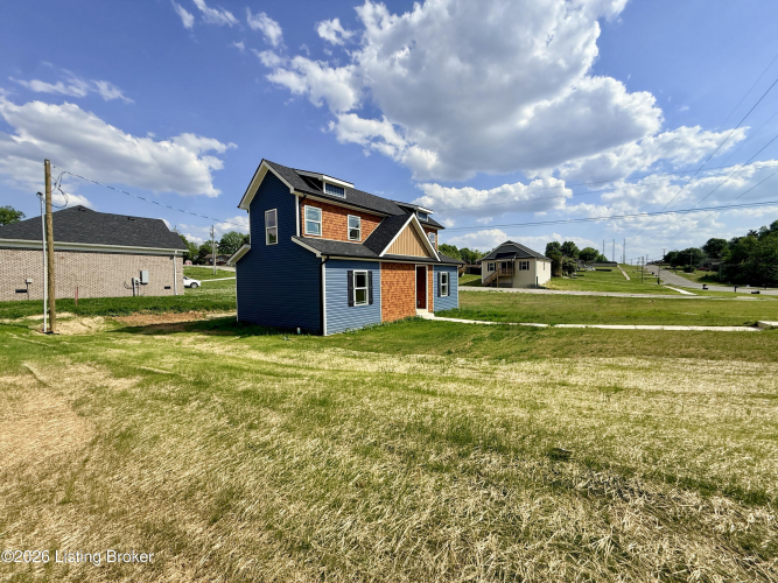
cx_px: 389
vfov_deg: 85.7
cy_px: 292
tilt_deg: -1.6
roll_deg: -0.1
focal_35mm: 14
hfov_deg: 102.1
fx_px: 315
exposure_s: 1/2506
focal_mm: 2.22
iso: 50
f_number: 2.2
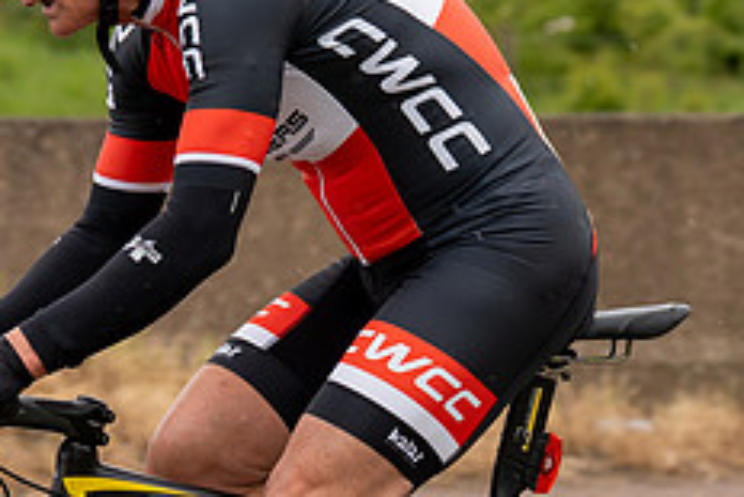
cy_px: 125
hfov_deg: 6.8
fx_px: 6266
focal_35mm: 303
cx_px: 127
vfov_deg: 4.5
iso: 320
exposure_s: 1/1000
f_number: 3.5
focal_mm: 70
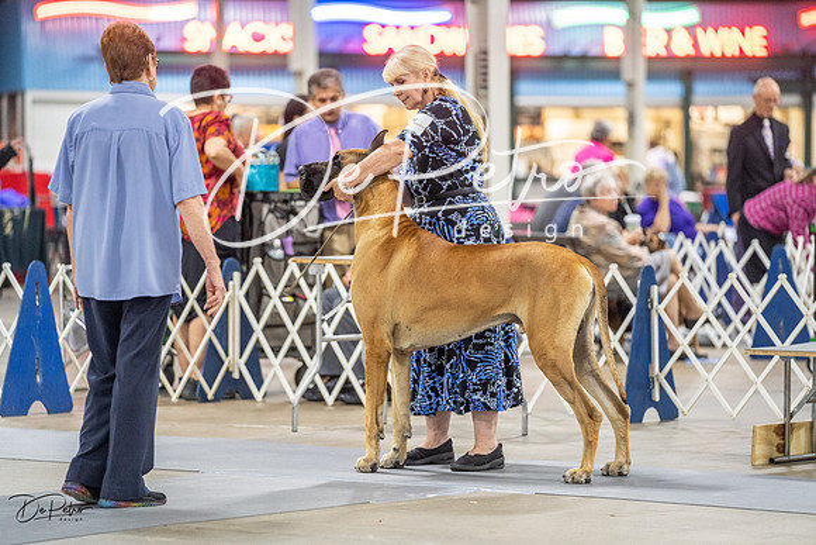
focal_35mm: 156
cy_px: 272
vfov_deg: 8.8
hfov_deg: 13.2
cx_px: 408
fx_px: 3537
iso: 2500
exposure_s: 1/160
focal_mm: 156
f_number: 2.8
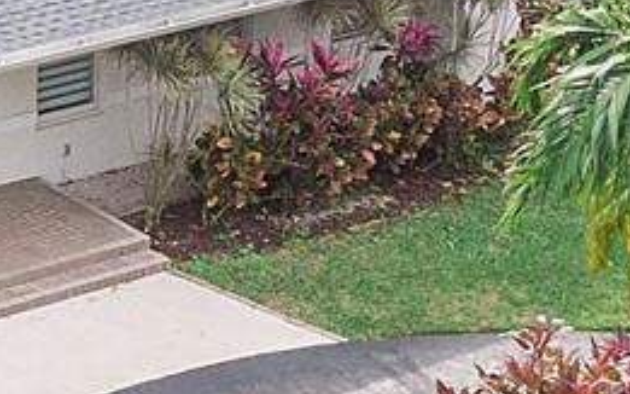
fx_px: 2678
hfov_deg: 12.8
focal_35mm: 156
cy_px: 30
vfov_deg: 8.4
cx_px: -282
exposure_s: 1/640
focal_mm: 4.39
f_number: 2.8
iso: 100
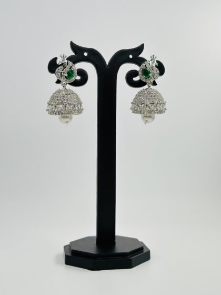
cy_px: 148
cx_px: 110
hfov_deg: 30.3
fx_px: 409
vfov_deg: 39.7
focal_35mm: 48
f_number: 1.78
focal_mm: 6.86
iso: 80
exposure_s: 1/1613
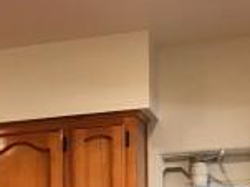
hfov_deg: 15.1
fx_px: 859
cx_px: -149
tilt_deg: -0.8
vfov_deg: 11.7
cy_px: 309
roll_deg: +0.5
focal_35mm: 119
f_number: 1.8
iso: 50
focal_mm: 3.99
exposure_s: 1/15
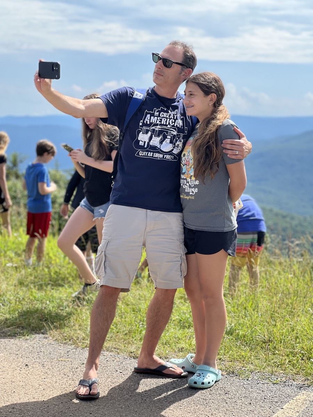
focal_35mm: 77
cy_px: 208
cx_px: 156
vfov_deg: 25.3
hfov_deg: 19.1
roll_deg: +1.5
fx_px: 928
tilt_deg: -4.2
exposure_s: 1/457
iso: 32
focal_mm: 9
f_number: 2.8
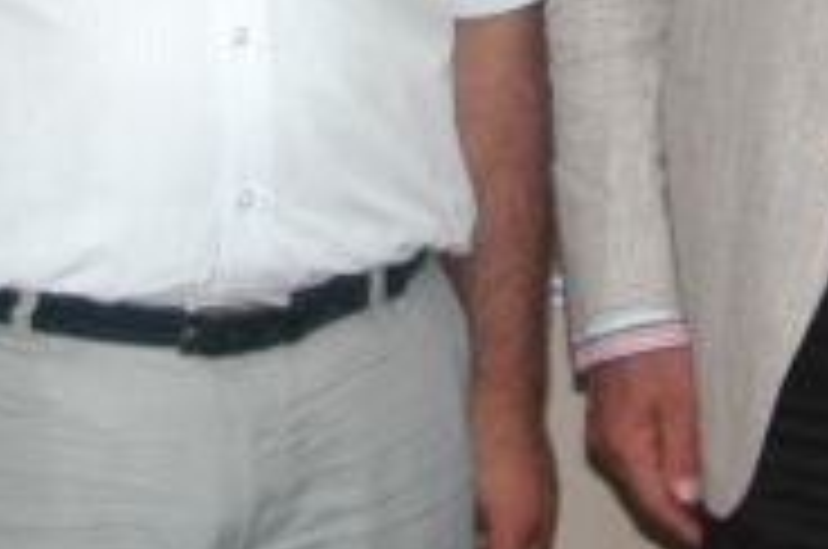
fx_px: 5028
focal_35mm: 219
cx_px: 279
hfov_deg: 9.4
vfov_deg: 6.2
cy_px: -279
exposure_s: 1/60
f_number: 3.5
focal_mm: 24
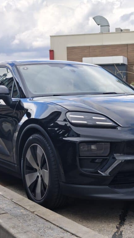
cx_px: 86
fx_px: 423
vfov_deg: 31.4
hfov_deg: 18.0
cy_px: 119
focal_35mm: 67
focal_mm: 8.72
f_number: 1.63
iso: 50
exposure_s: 1/269
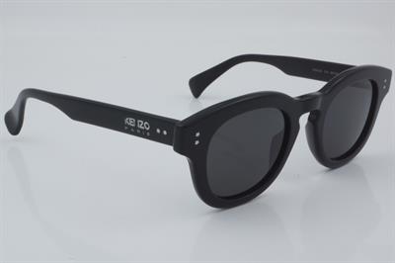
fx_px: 740
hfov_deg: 29.9
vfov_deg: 20.1
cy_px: 132
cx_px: 198
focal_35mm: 68
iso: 100
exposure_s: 1/3
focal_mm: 45
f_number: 32
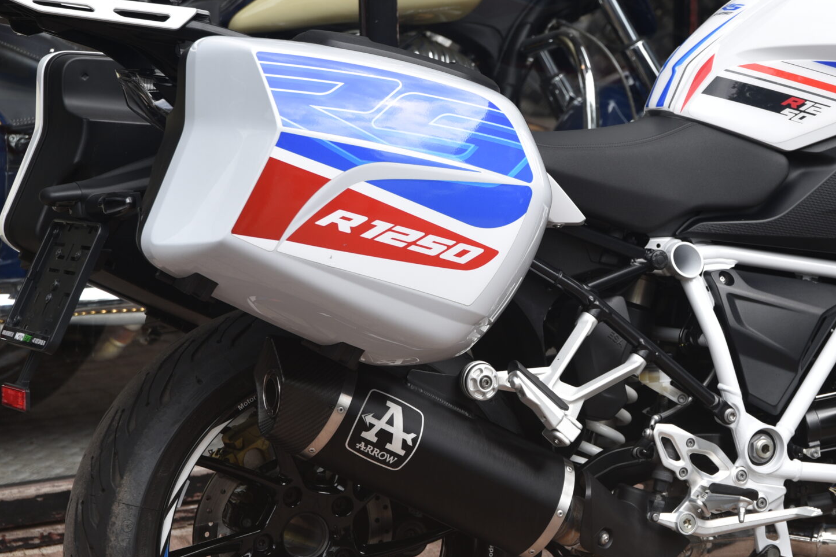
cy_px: 266
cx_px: 692
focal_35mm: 117
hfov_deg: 17.3
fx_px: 2716
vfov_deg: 11.7
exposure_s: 1/125
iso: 100
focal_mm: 66
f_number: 5.6
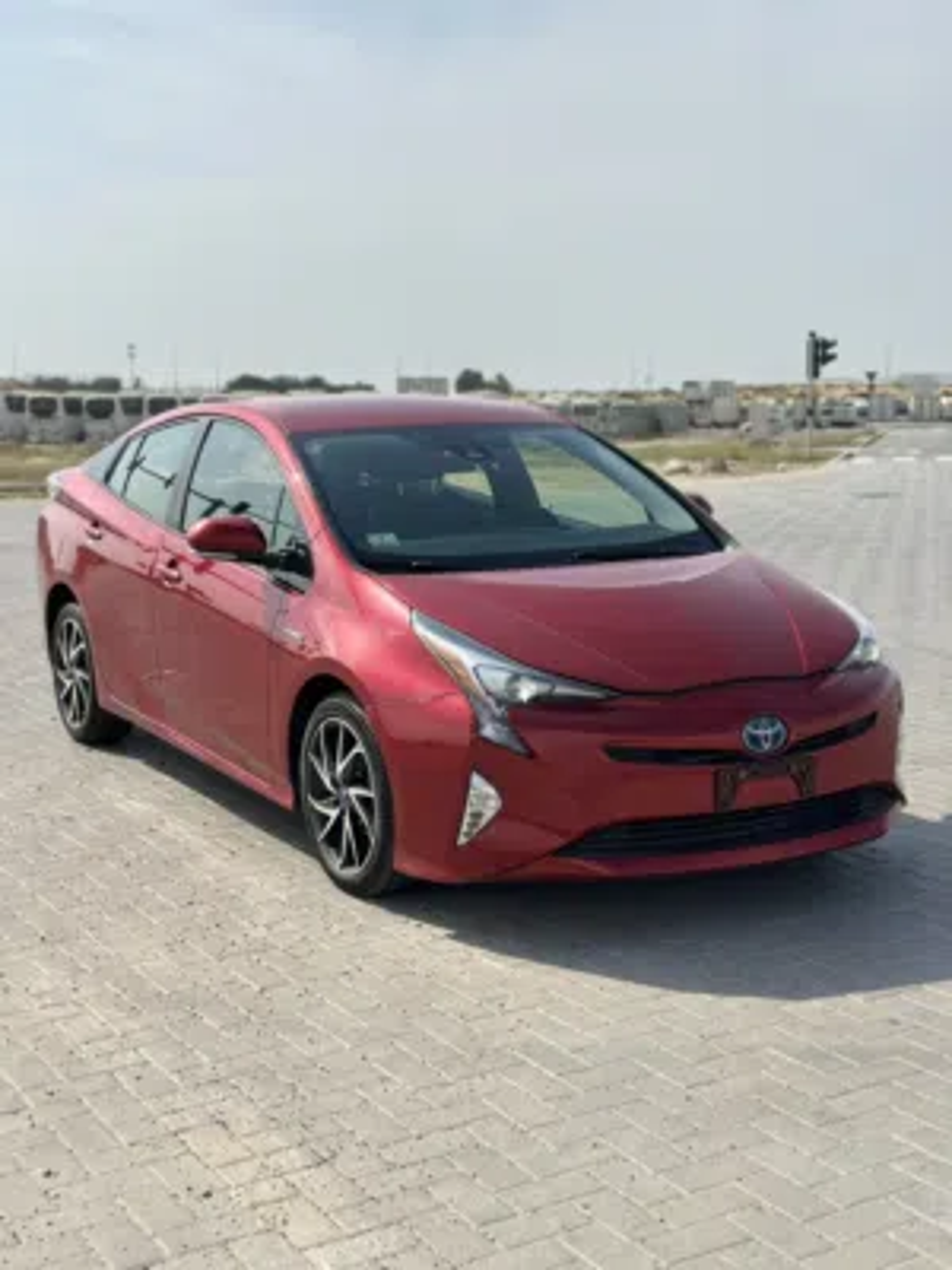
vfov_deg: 39.7
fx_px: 1760
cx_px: 476
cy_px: 635
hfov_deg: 30.3
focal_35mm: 48
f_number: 1.78
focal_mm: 6.86
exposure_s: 1/9804
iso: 100
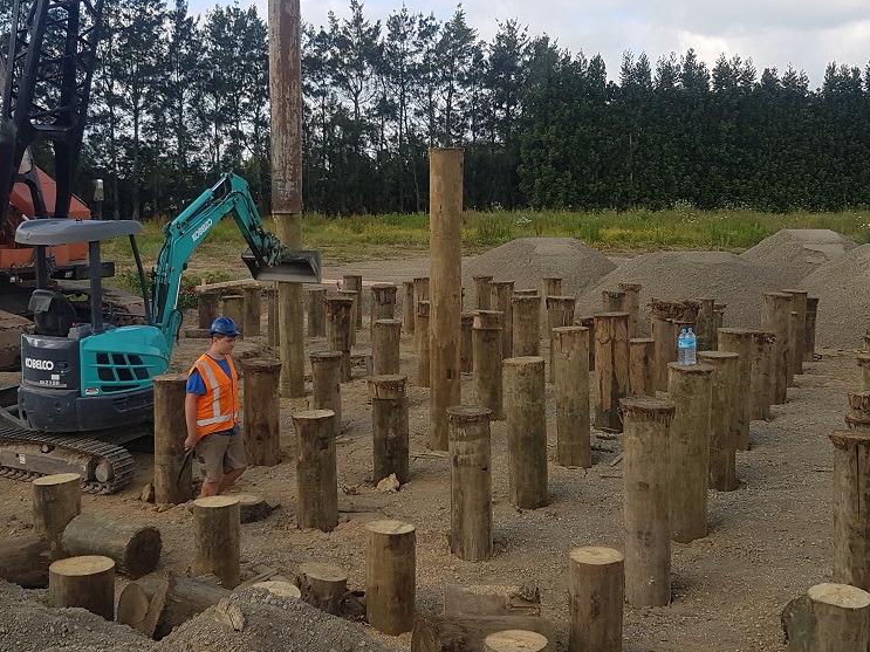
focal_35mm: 42
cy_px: 250
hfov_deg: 44.8
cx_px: 412
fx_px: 1055
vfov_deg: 34.2
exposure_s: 1/990
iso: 40
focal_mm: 4.2
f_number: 1.7
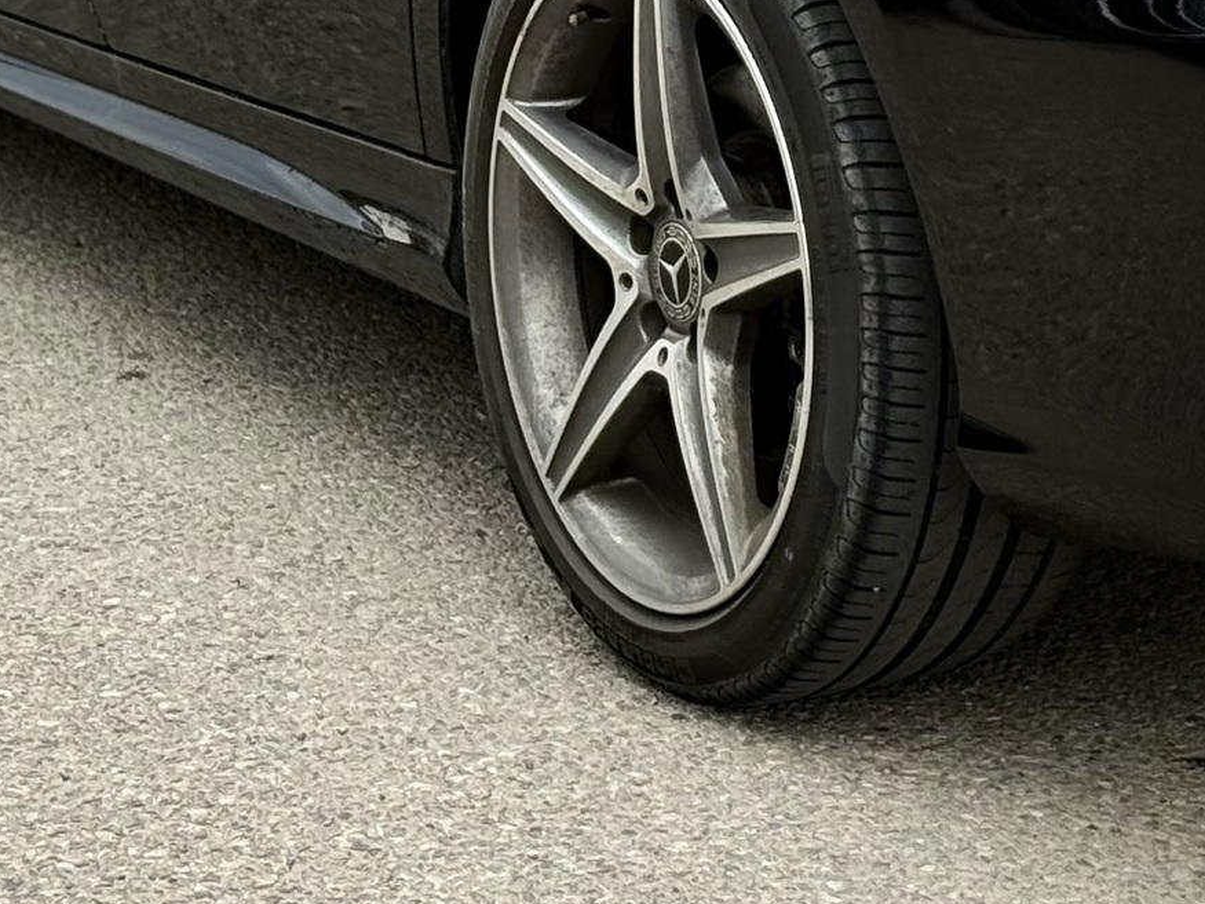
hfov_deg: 12.3
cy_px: -106
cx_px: 1272
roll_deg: +0.4
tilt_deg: -9.5
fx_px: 5499
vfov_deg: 9.3
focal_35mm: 158
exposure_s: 1/1353
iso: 100
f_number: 1.78
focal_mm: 6.76
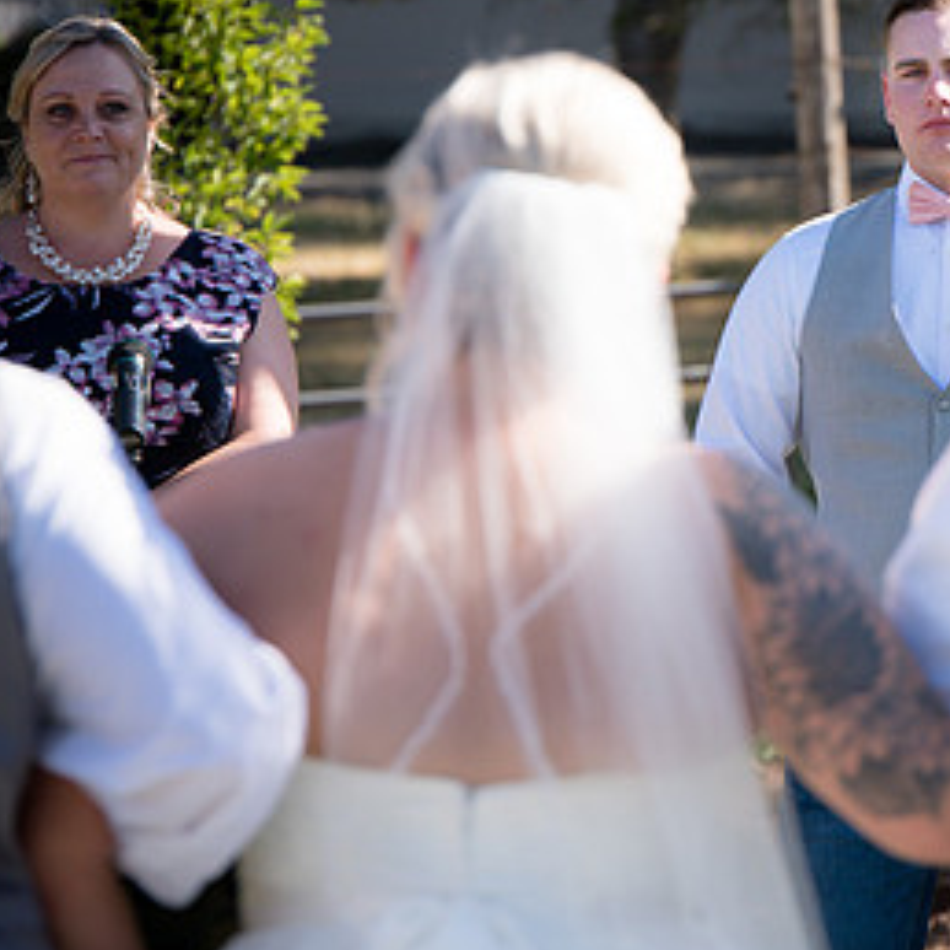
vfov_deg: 4.4
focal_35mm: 396
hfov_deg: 4.4
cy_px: 379
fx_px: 12296
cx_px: 1281
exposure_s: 1/400
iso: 160
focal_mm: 170
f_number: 6.3
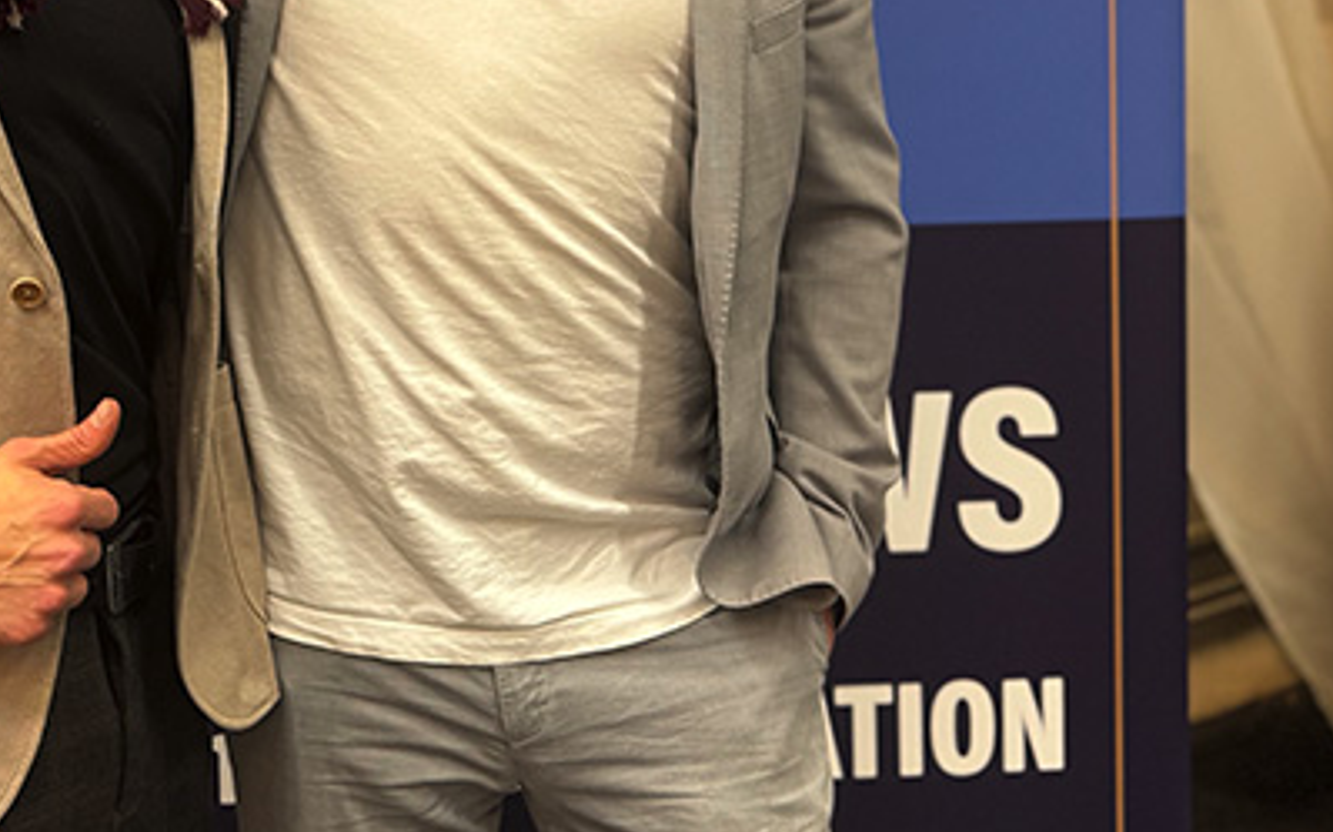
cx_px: 327
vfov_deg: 24.8
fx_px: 1852
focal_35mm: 51
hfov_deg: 38.5
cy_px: 130
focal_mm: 6.76
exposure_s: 1/50
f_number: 1.78
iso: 320
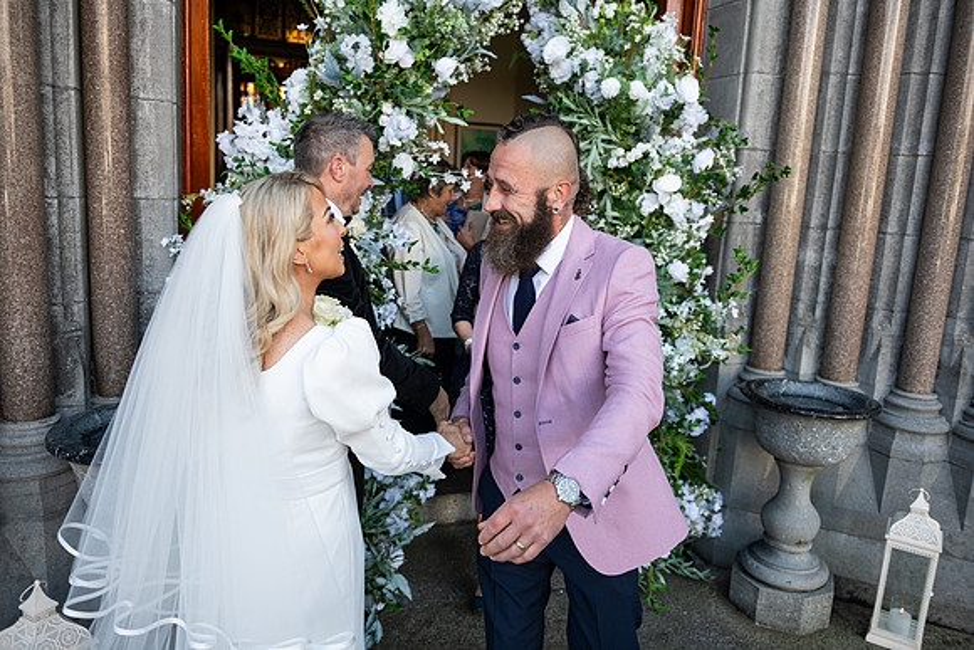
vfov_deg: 48.0
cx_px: 487
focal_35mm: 27
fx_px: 731
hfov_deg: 67.4
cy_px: 325
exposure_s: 1/800
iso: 500
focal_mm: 27
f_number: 3.5
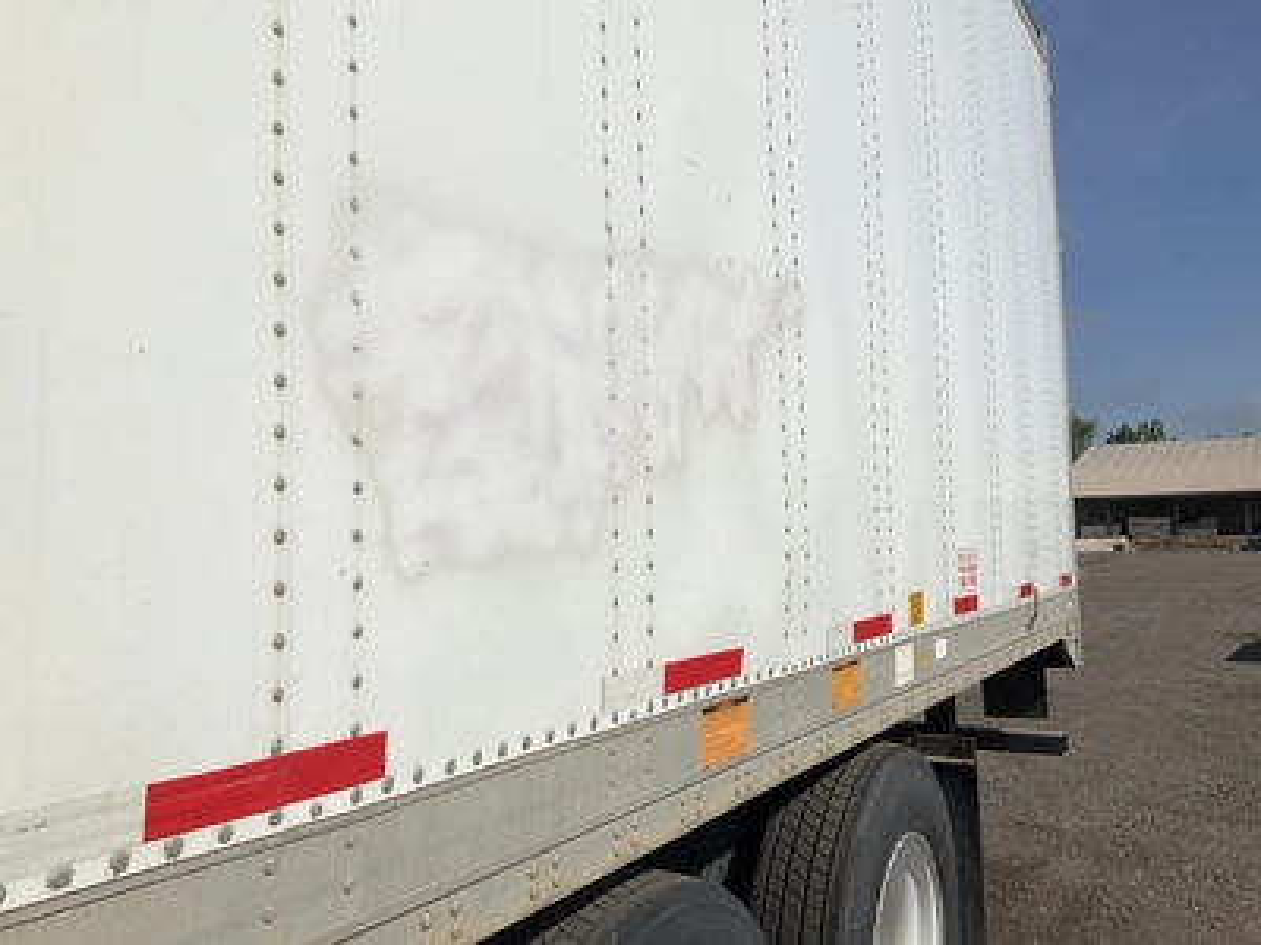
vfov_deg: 48.2
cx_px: 630
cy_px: 472
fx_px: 1056
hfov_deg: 61.7
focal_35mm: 29
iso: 25
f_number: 1.8
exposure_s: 1/8621
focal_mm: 3
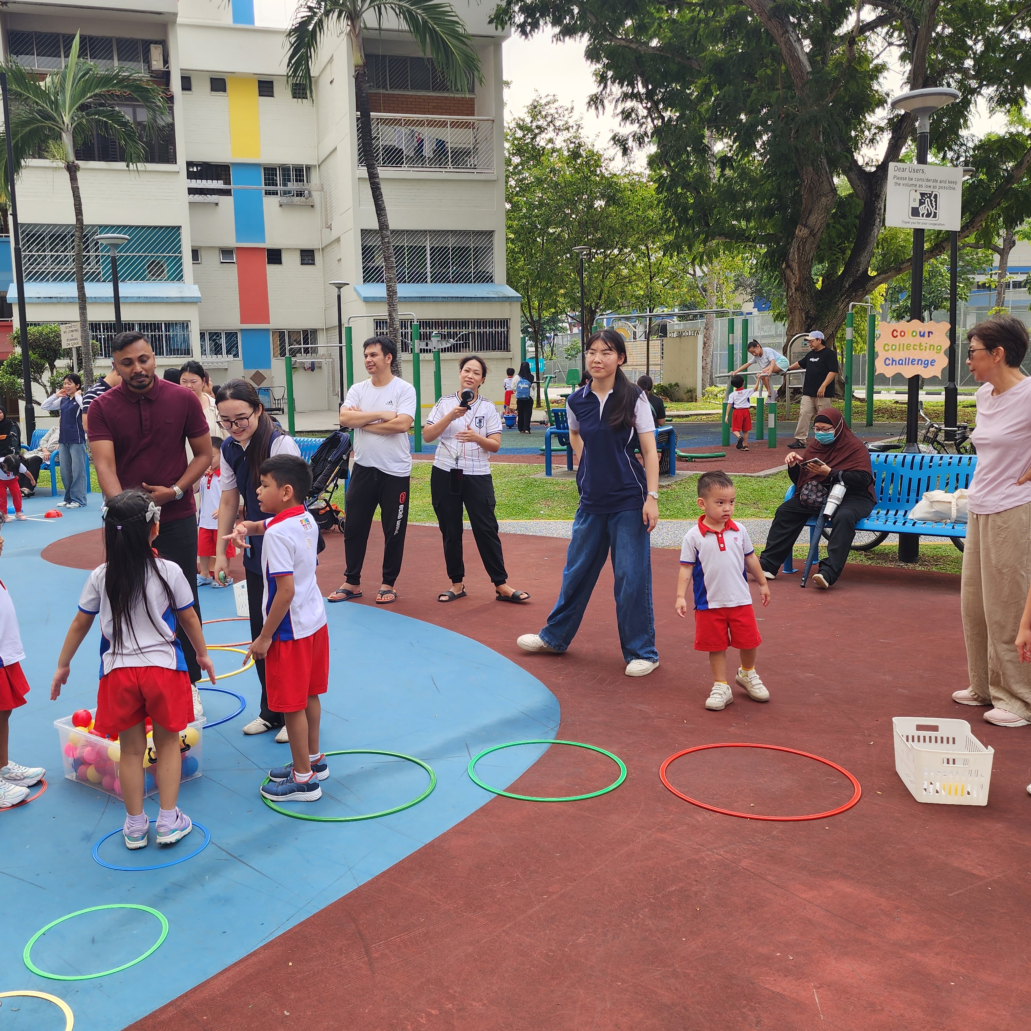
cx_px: 437
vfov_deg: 52.5
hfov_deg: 52.3
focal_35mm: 31
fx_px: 1045
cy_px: 516
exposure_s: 1/180
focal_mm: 6.4
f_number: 1.8
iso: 16
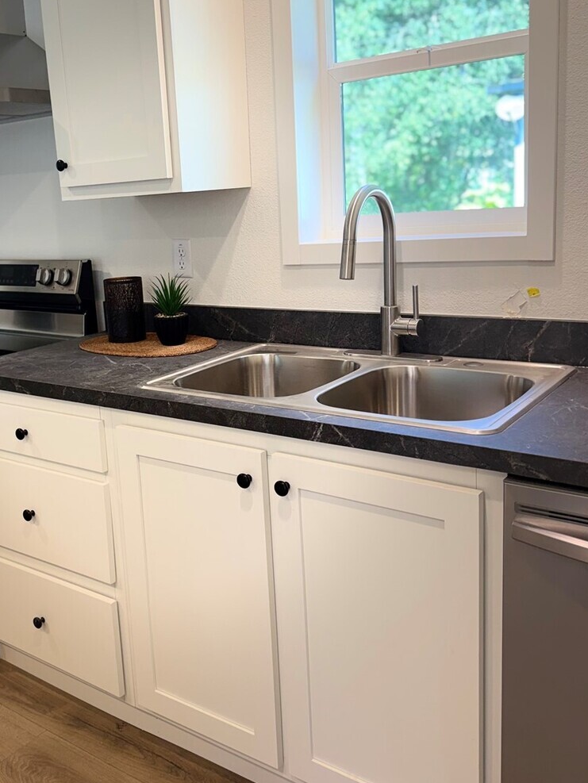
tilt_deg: -10.9
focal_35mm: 35
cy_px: 340
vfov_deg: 52.5
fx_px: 792
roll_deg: +4.2
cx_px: 175
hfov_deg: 40.0
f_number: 1.78
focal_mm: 6.76
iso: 64
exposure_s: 1/122
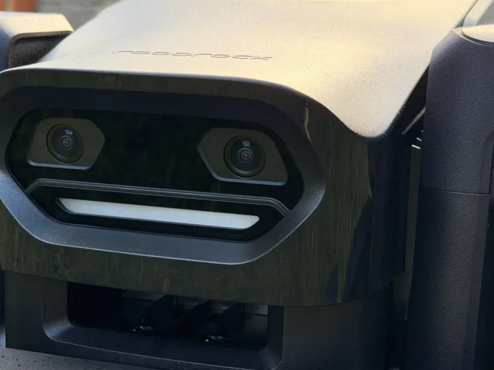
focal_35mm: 72
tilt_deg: -11.9
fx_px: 1027
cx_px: 181
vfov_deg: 20.4
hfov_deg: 26.9
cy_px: 220
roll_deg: -0.8
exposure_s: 1/198
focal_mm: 6.76
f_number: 1.78
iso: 64
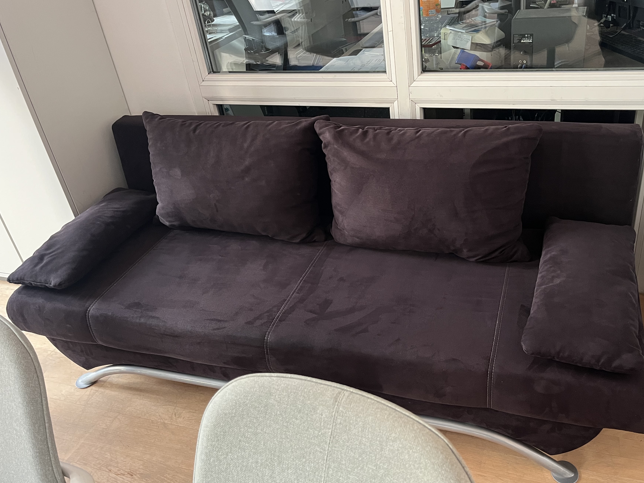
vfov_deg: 46.7
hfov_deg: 59.7
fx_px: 558
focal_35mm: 30
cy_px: 211
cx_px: 369
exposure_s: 1/60
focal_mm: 5.1
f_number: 1.6
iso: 320
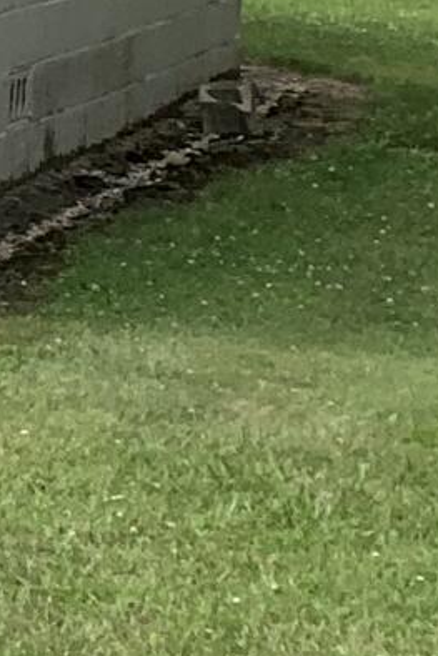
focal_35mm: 206
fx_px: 3756
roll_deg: -1.6
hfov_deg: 6.1
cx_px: -958
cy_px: -646
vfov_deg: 9.4
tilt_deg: +6.3
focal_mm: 4.25
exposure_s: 1/2611
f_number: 1.8
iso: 25
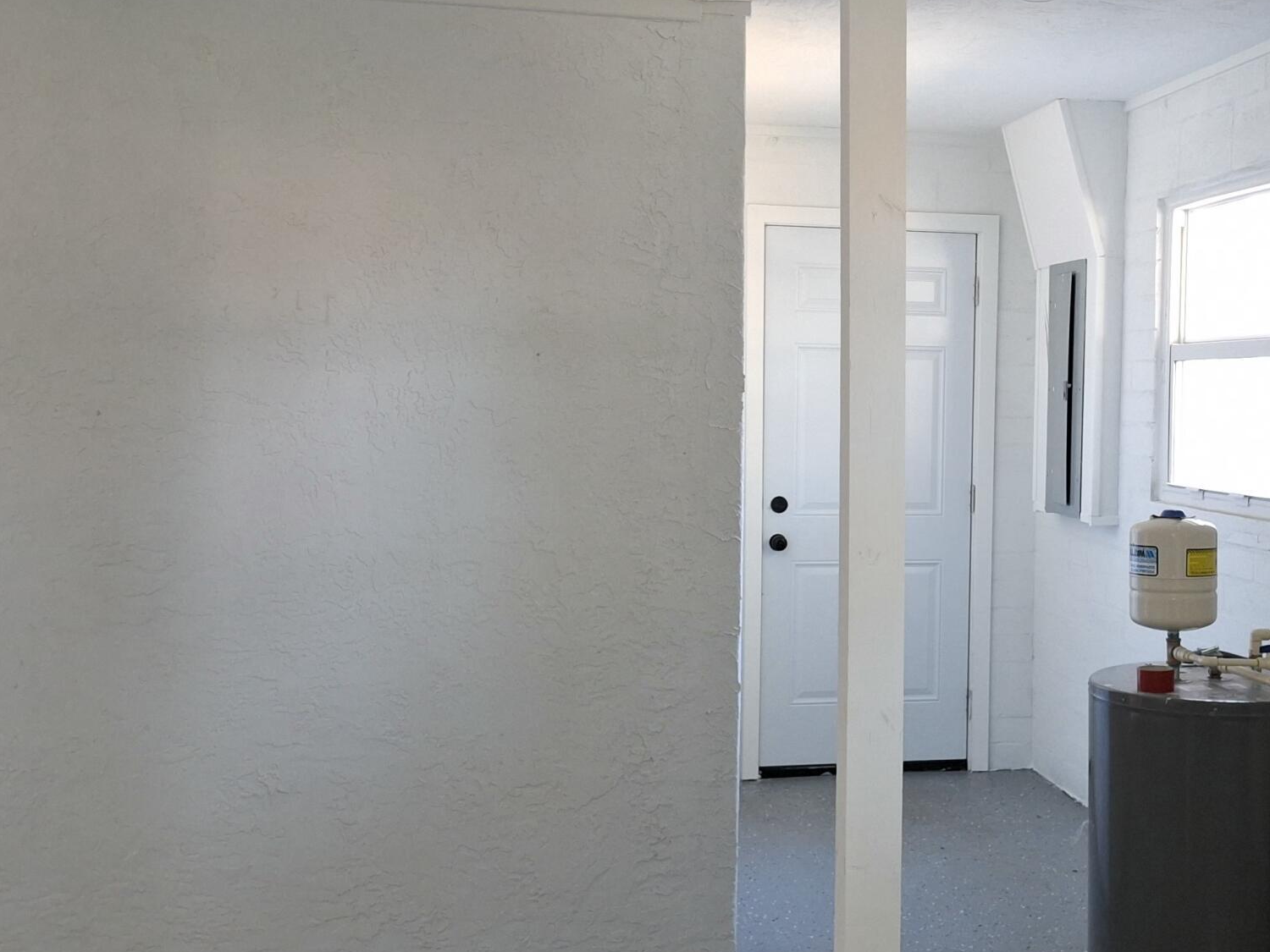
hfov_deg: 37.3
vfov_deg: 29.1
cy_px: 494
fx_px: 1834
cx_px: 942
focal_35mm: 50
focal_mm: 4.69
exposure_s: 1/50
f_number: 1.8
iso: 250
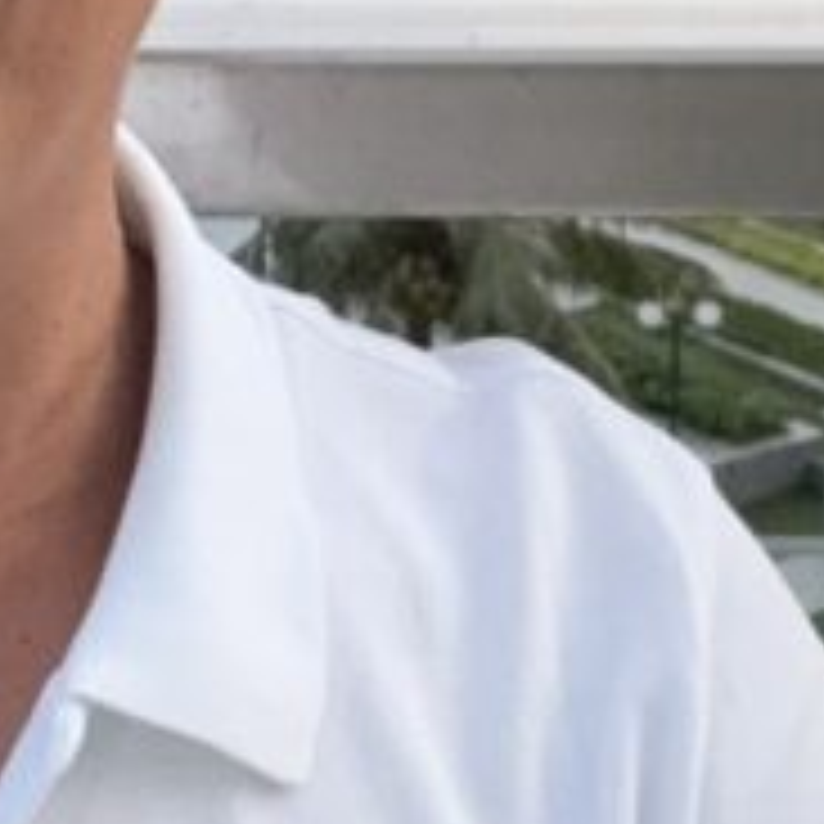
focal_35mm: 148
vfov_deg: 11.6
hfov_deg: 11.7
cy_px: -113
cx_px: 68
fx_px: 3986
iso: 80
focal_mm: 2.69
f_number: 1.9
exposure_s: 1/74
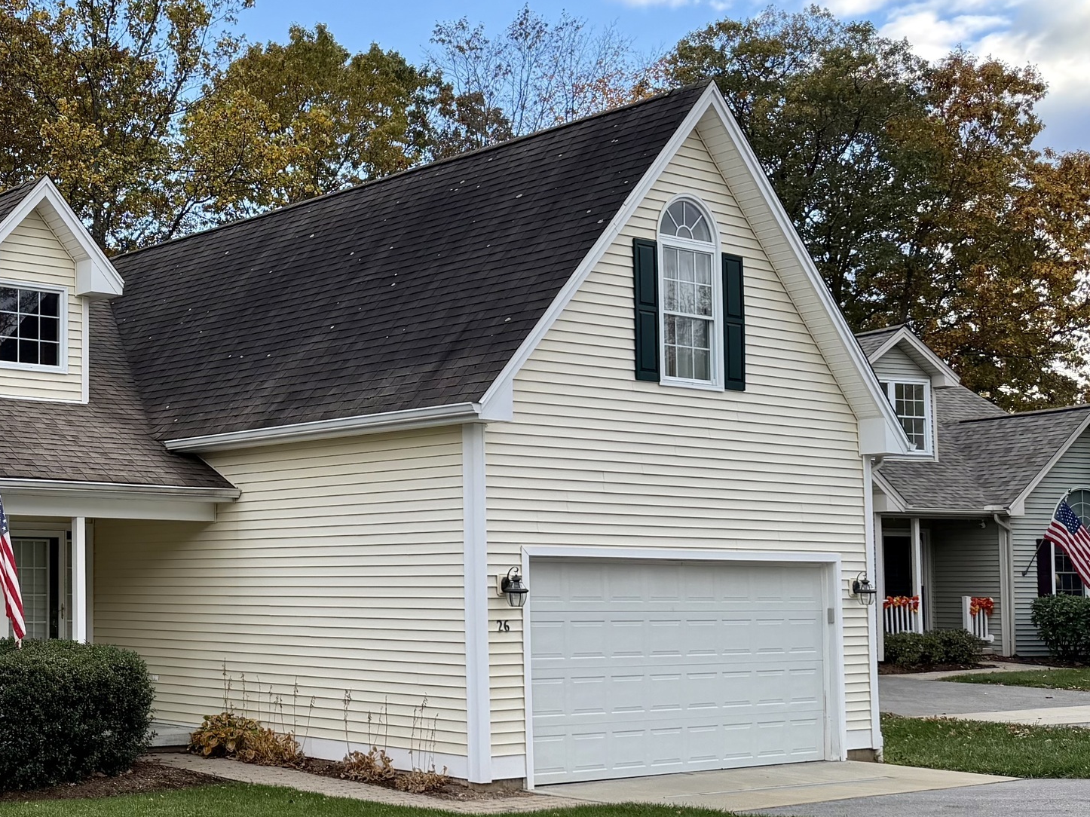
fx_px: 1606
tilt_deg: +2.0
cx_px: -31
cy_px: 491
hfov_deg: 33.8
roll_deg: +0.5
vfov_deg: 28.5
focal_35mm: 51
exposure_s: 1/750
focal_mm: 6.76
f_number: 1.78
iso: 100
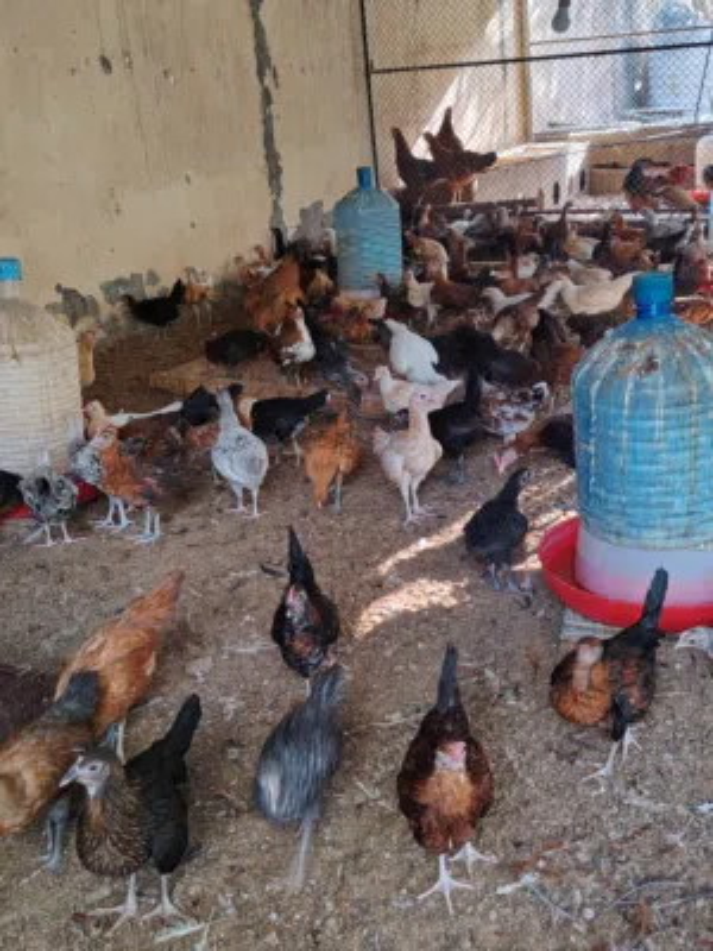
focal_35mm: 37
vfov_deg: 50.1
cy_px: 476
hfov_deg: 38.7
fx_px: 1016
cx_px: 356
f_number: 1.75
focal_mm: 5.25
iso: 475
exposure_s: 1/25
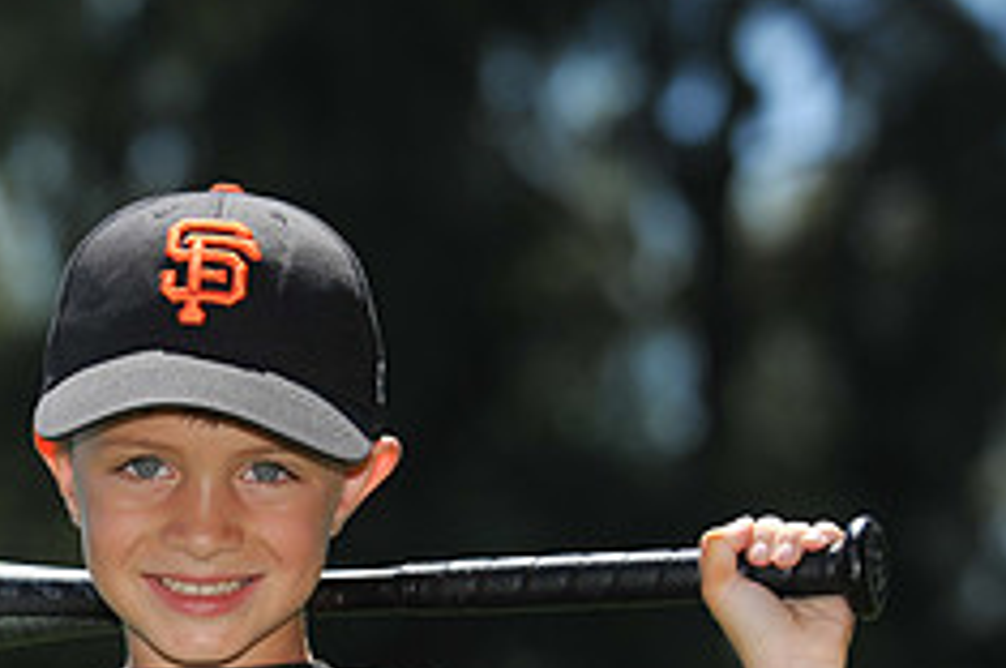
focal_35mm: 259
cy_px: 801
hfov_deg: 8.0
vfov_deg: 5.3
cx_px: 227
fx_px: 7228
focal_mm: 105
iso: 200
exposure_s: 1/2000
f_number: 4
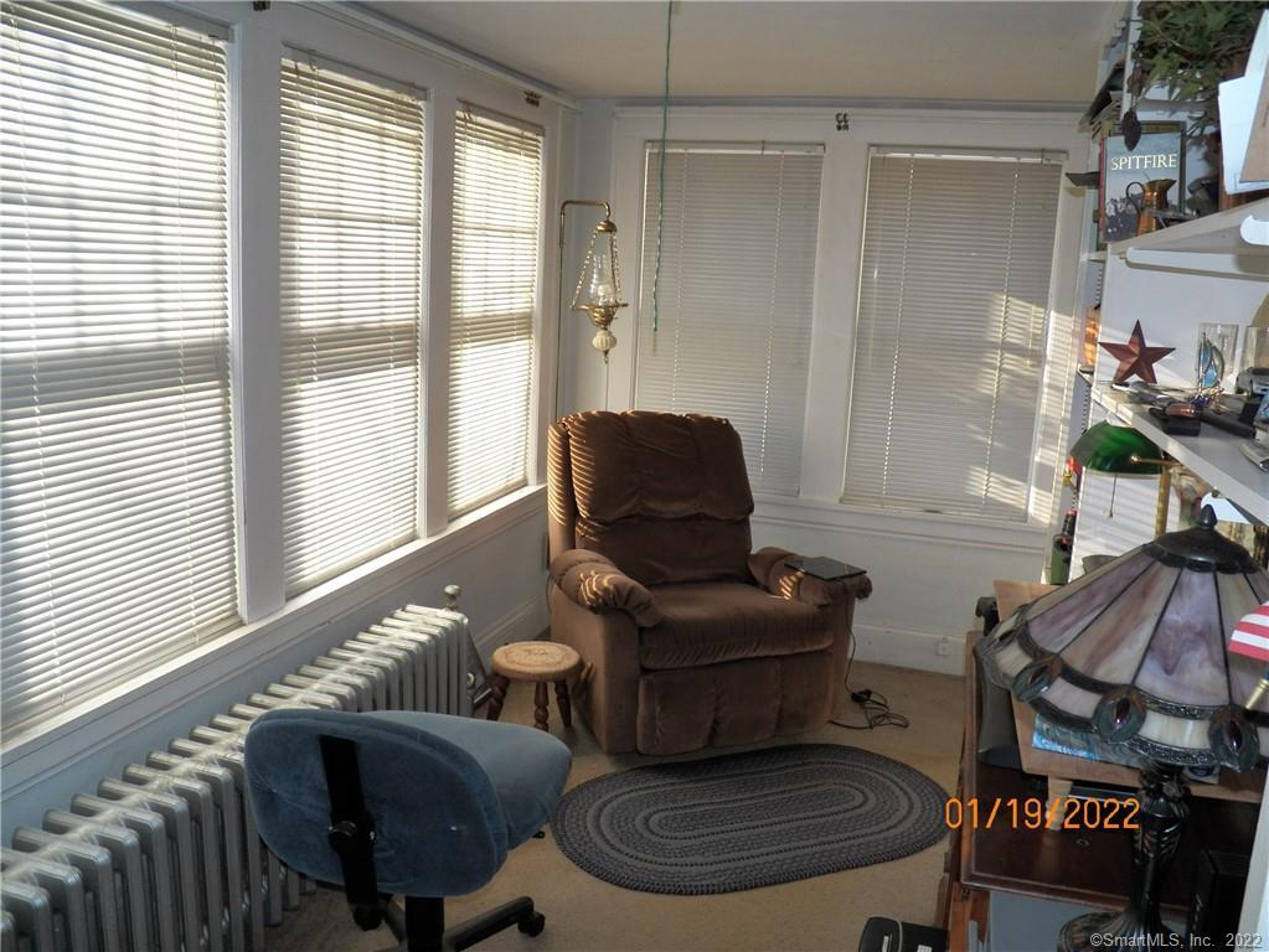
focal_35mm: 28
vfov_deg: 49.8
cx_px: 634
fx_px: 1027
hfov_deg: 63.4
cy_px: 476
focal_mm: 4.9
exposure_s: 1/200
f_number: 2.8
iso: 125
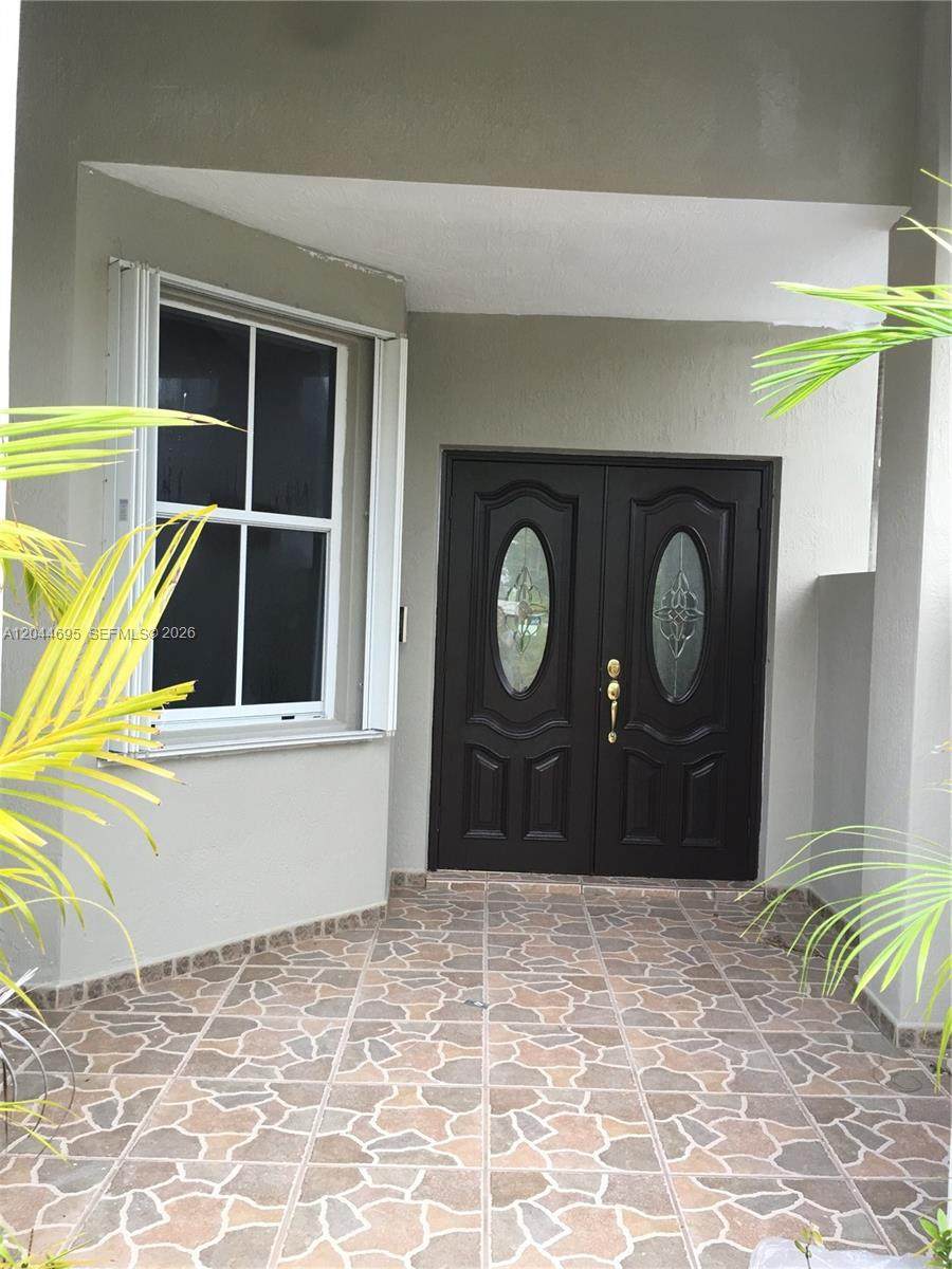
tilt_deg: -0.5
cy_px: 634
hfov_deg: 48.2
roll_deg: -2.2
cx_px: 476
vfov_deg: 61.7
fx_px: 1063
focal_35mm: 29
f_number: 2.2
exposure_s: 1/30
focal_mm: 4.15
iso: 25
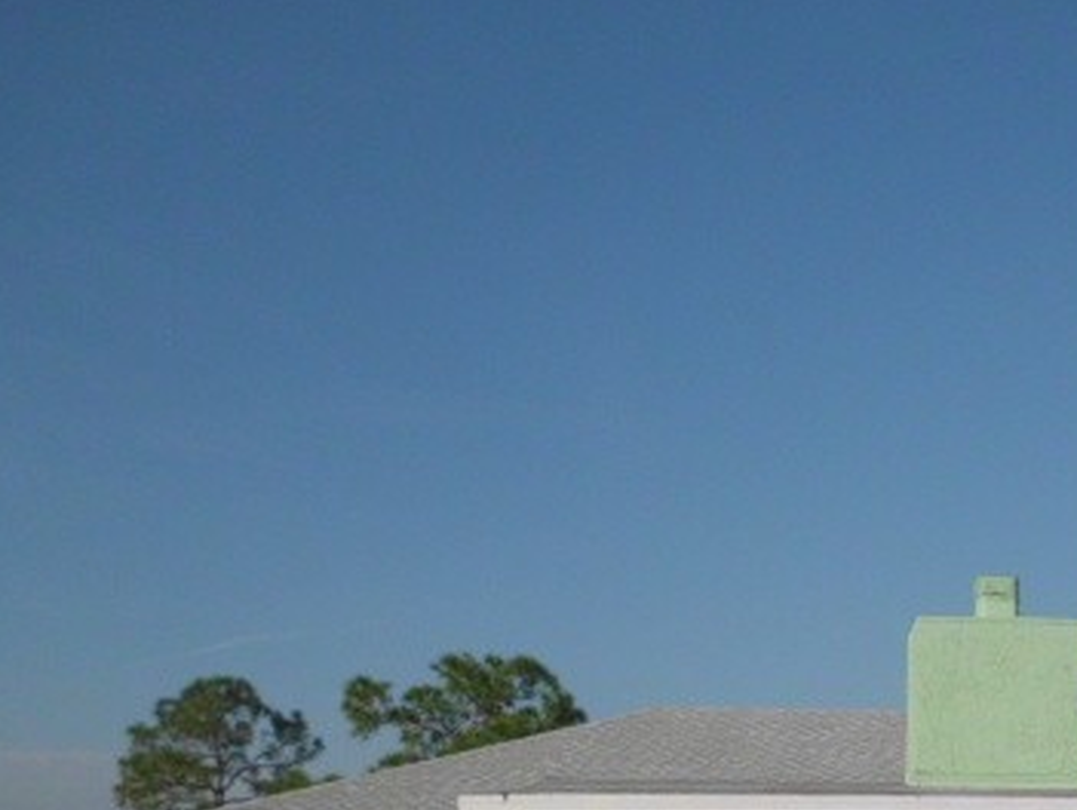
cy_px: 718
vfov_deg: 27.6
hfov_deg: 35.7
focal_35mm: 51
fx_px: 1588
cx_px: 921
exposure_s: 1/469
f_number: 7.2
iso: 100
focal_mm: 5.05
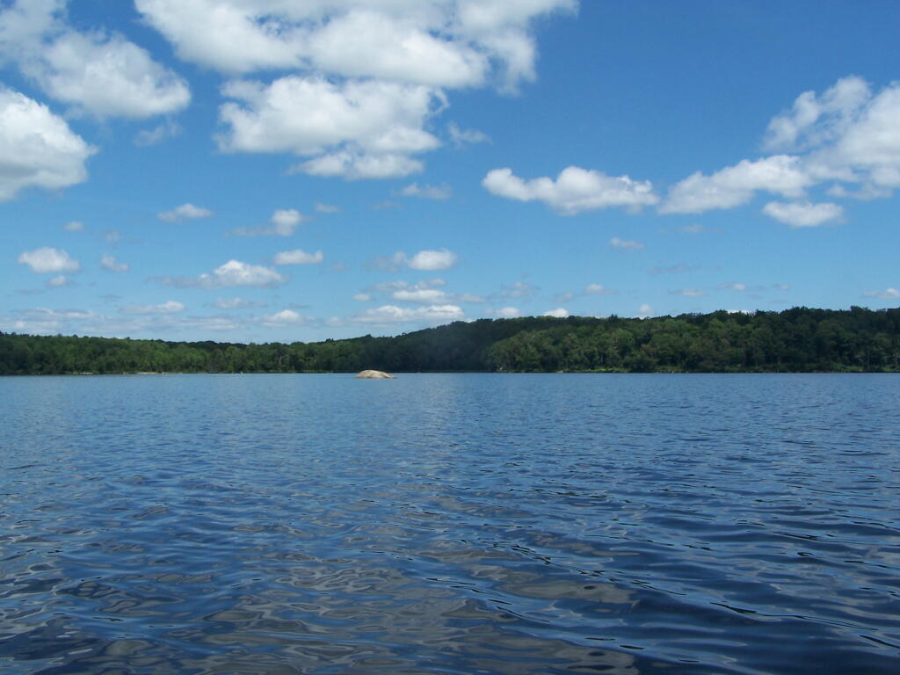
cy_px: 338
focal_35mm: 38
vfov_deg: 37.7
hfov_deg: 49.0
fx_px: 988
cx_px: 450
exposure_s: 1/500
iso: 80
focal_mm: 6.3
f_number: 5.6
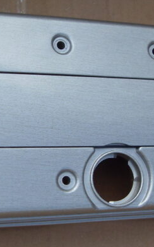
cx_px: 112
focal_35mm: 76
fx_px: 511
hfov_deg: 17.1
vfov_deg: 27.1
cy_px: 138
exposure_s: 1/180
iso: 80
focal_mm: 6.3
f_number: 7
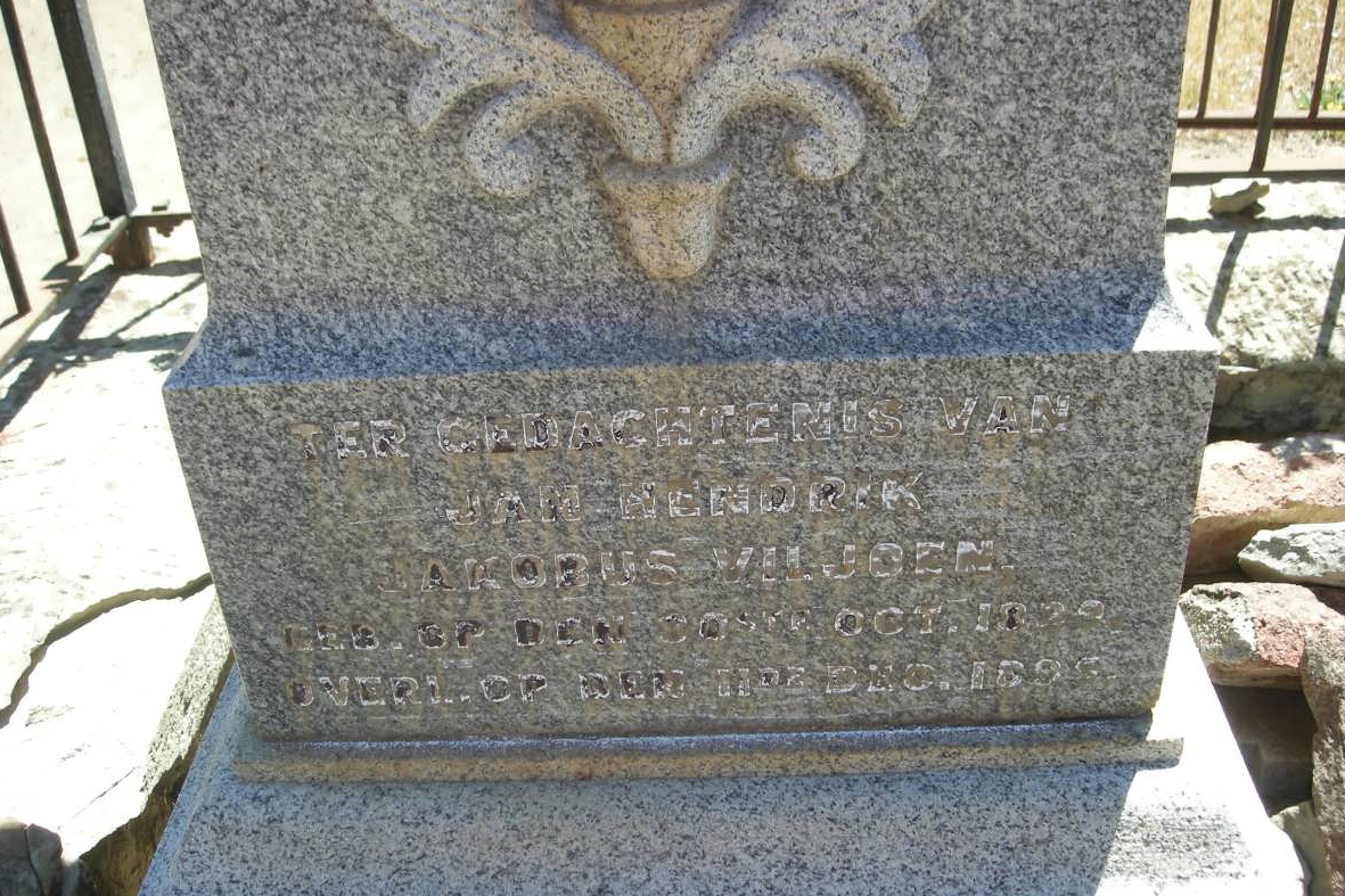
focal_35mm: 37
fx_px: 1382
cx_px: 676
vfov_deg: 35.9
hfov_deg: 51.9
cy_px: 452
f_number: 2.8
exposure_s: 1/195
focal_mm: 5.7
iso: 50
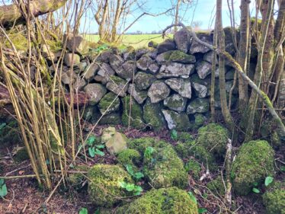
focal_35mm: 26
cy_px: 107
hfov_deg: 67.3
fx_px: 214
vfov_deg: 53.1
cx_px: 142
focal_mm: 5.4
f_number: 1.8
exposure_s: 1/197
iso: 40
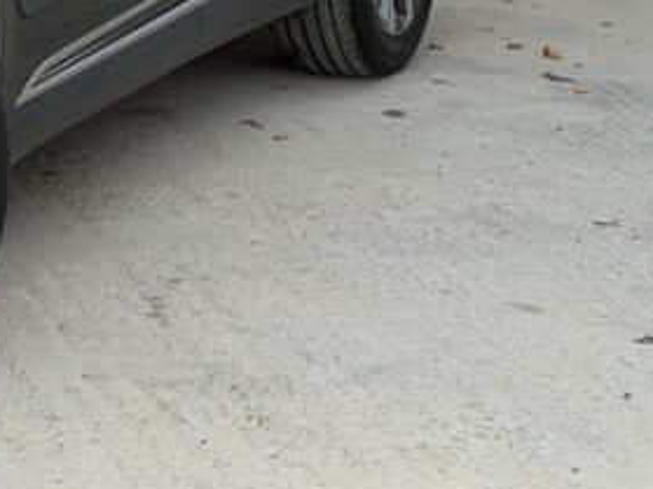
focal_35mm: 176
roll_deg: -0.2
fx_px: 3319
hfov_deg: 10.8
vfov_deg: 8.3
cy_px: -206
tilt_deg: -6.3
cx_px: -330
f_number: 1.78
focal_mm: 6.76
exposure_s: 1/120
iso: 100
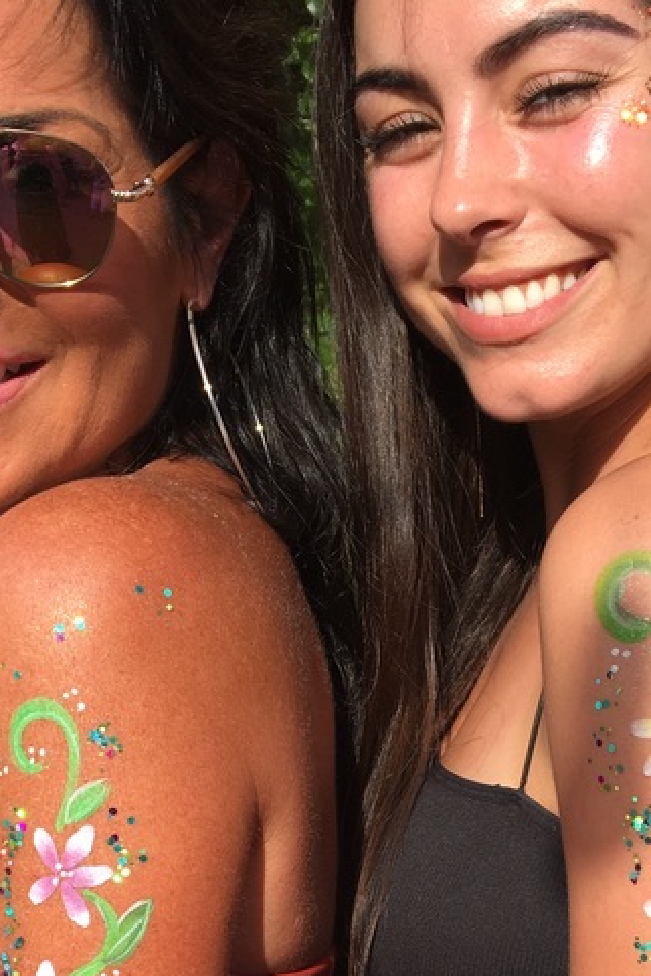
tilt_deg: -20.5
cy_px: 889
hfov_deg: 21.2
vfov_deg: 30.0
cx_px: 362
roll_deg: +0.3
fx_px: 1736
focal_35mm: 64
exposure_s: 1/1241
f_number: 2.2
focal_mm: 4.15
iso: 25
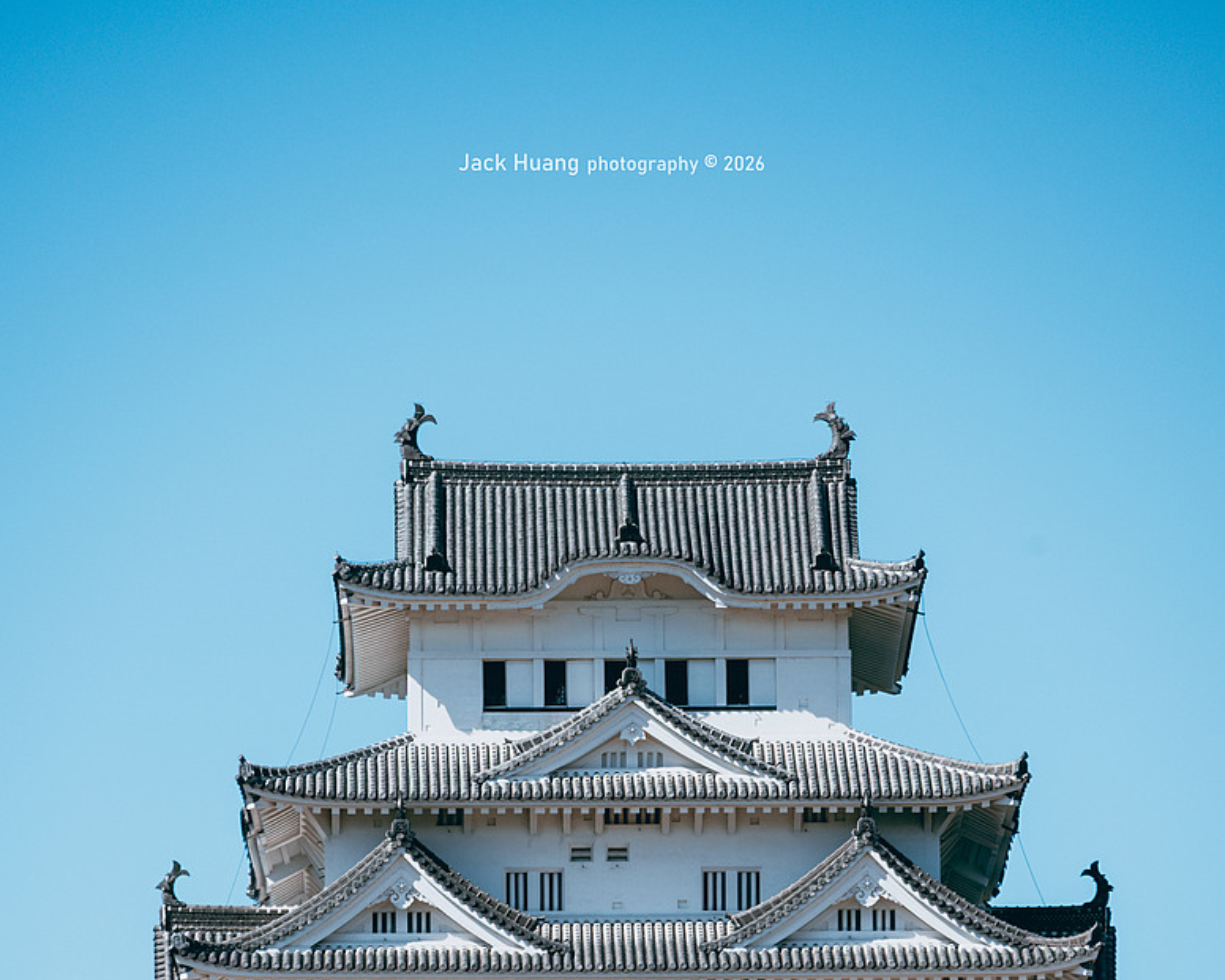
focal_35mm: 283
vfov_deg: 5.5
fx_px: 10262
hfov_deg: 6.8
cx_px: 612
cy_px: 900
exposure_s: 1/500
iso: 100
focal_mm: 200
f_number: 6.3
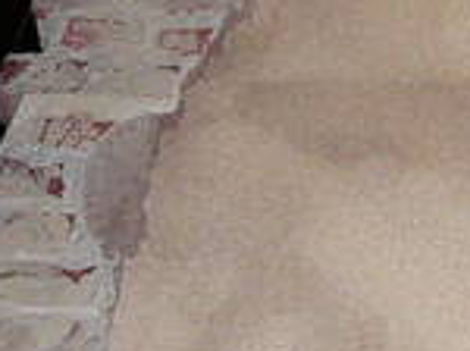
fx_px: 2535
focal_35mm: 187
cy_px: -44
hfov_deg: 9.6
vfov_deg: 7.9
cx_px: 1040
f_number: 2.8
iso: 250
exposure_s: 1/30
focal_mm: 5.2
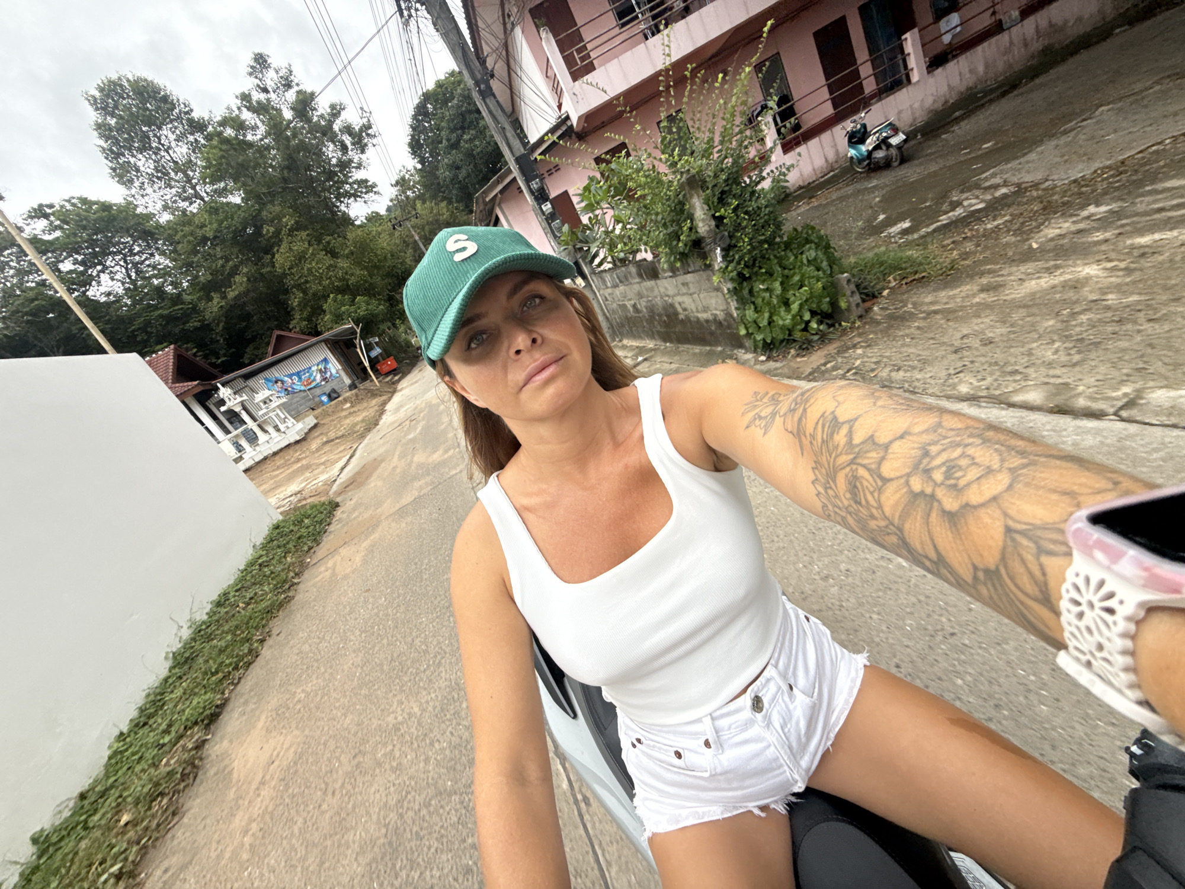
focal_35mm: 14
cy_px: 444
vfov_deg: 85.7
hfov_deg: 102.1
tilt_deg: -17.7
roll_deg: +29.9
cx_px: 592
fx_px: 479
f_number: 2.2
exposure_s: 1/312
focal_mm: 2.22
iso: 64
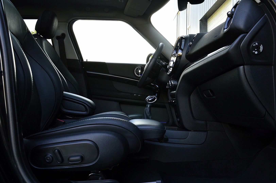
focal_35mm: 32
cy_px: 92
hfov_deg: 59.5
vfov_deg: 41.6
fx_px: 241
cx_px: 138
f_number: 8
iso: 400
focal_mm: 21
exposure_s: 1/80
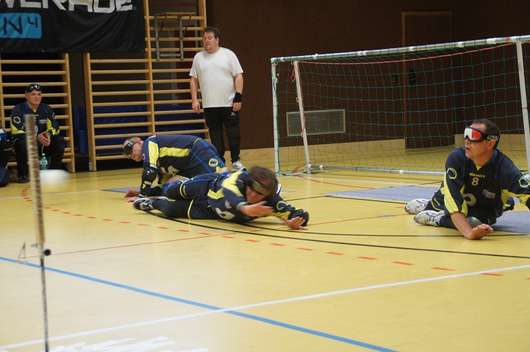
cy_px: 176
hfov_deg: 22.6
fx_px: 1324
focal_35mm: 90
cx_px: 265
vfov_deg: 15.2
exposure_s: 1/50
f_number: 5
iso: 1600
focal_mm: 60
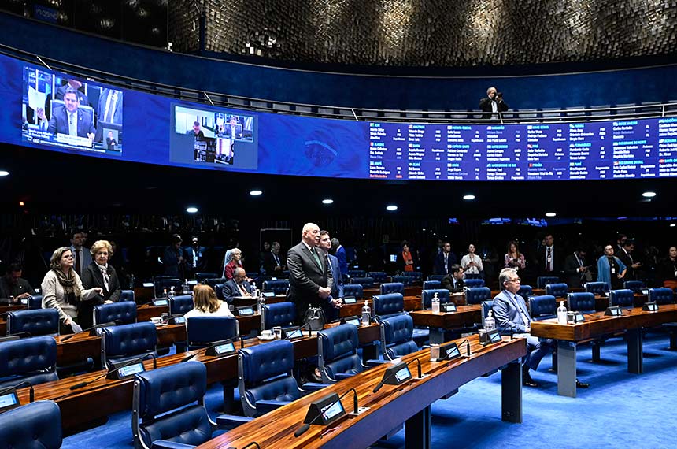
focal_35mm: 36
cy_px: 224
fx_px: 676
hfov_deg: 53.2
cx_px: 338
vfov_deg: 36.7
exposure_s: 1/160
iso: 4000
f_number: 4
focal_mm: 24
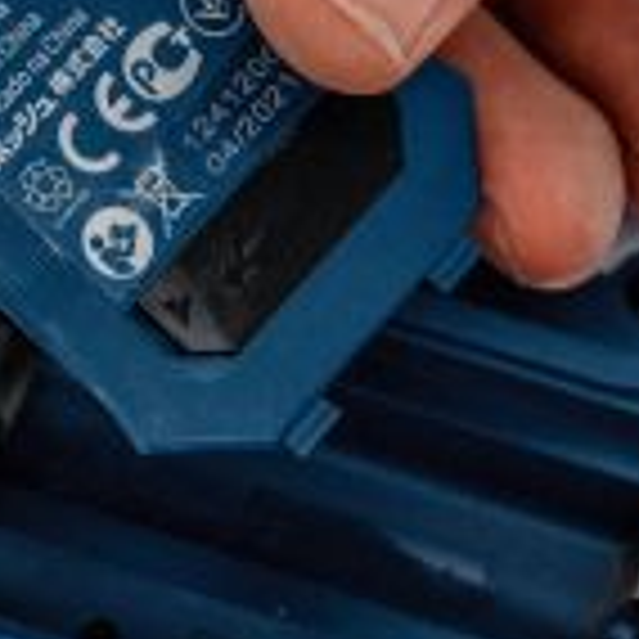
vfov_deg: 5.7
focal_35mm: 305
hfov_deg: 5.7
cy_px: 83
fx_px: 6370
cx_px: 297
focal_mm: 51
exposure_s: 1/125
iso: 500
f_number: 3.5
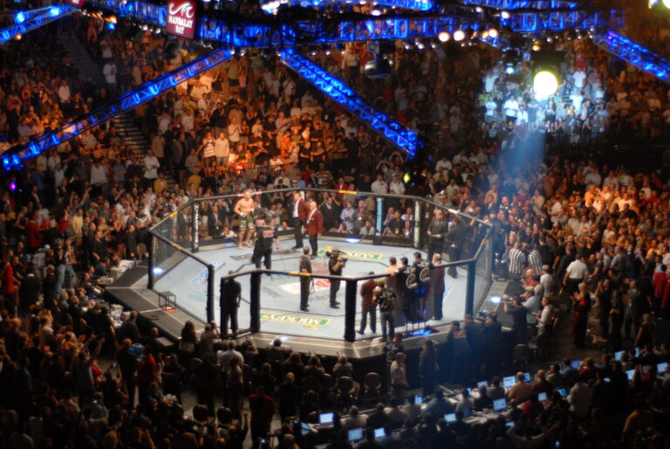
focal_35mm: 75
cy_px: 224
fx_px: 1397
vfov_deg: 18.2
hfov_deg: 27.0
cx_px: 335
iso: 400
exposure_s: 1/125
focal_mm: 50
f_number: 1.8
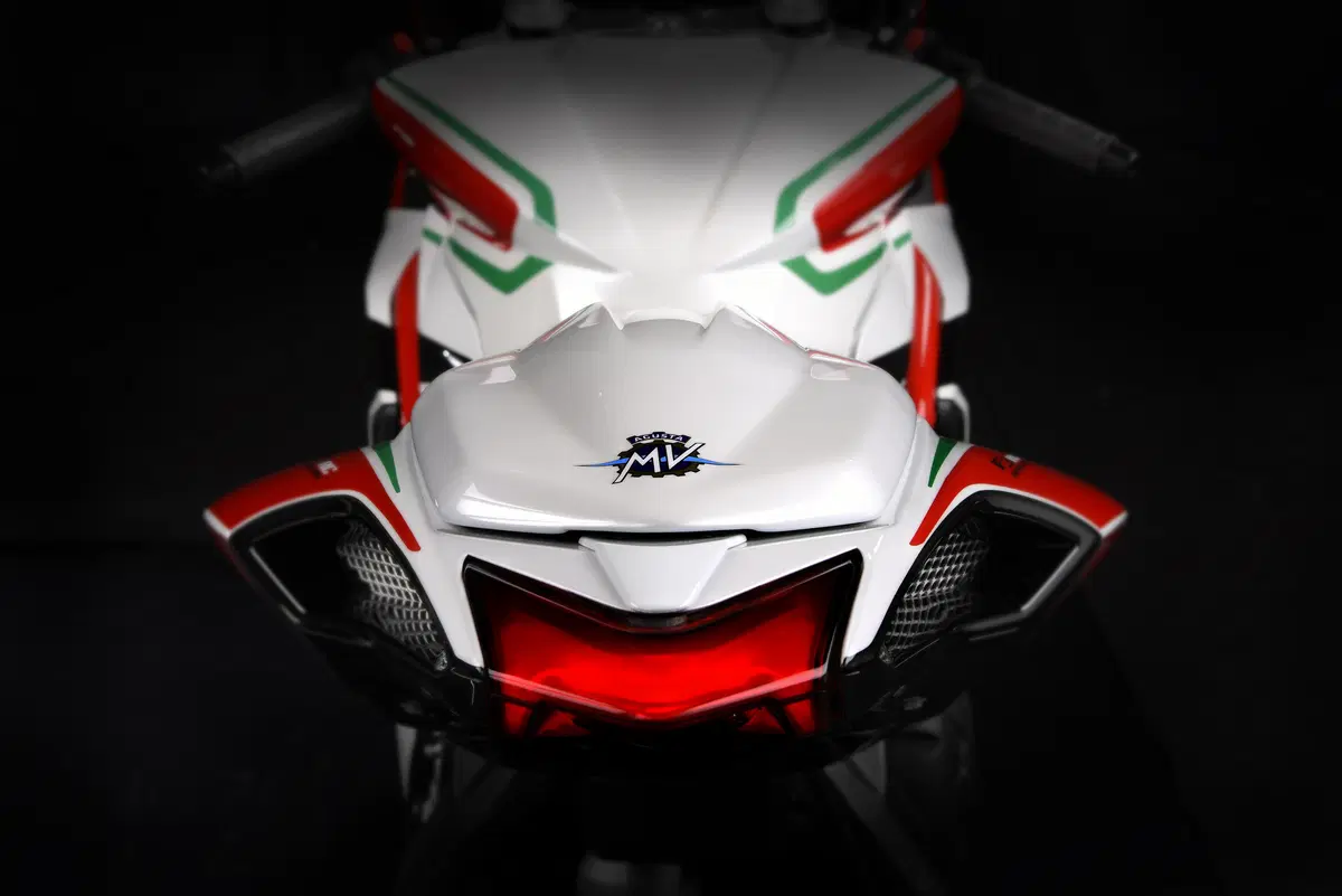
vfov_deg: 22.6
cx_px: 671
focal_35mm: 60
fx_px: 2237
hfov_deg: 33.4
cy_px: 448
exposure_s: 1/30
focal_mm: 60
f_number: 20
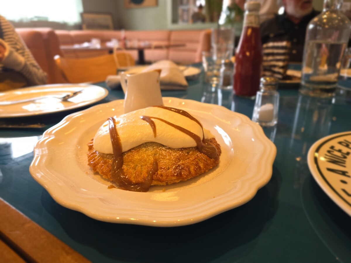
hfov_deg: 73.9
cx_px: 176
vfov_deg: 58.9
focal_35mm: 23
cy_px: 132
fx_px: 233
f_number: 1.7
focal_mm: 6.3
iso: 100
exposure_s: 1/60
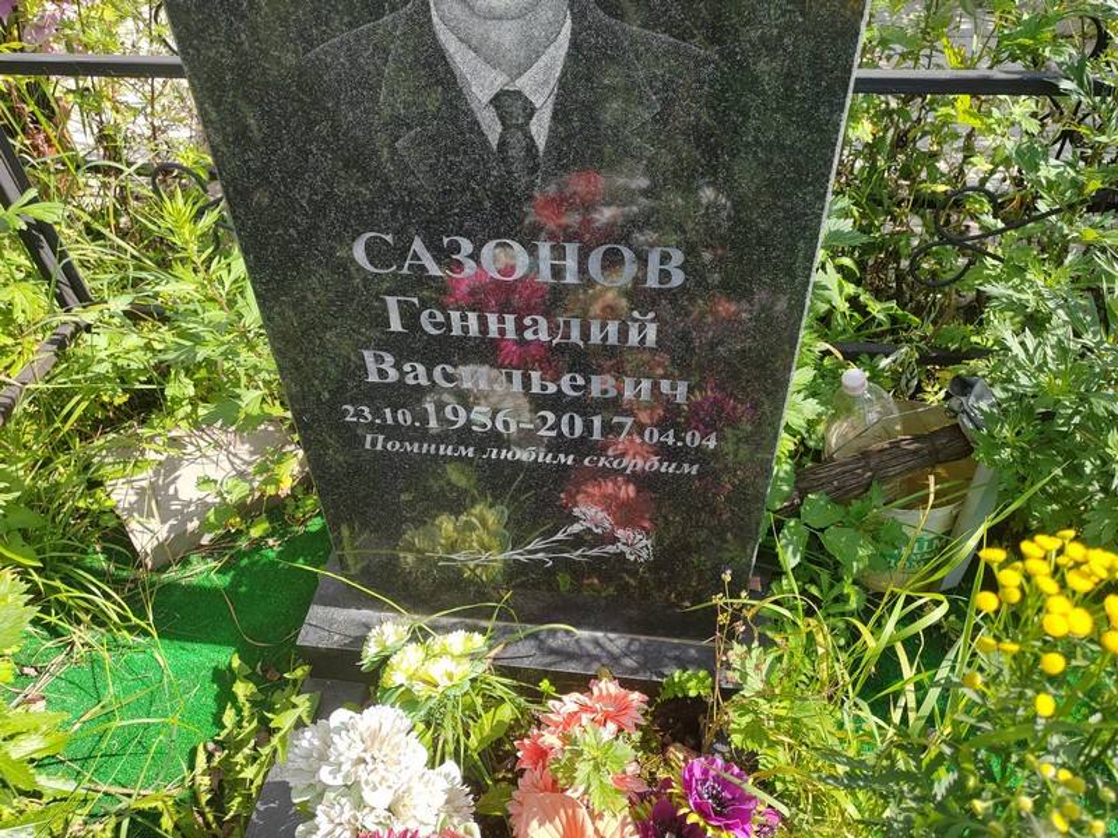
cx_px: 559
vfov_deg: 51.4
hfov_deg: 65.3
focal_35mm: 27
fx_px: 872
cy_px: 419
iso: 100
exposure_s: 1/870
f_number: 1.9
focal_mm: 5.52
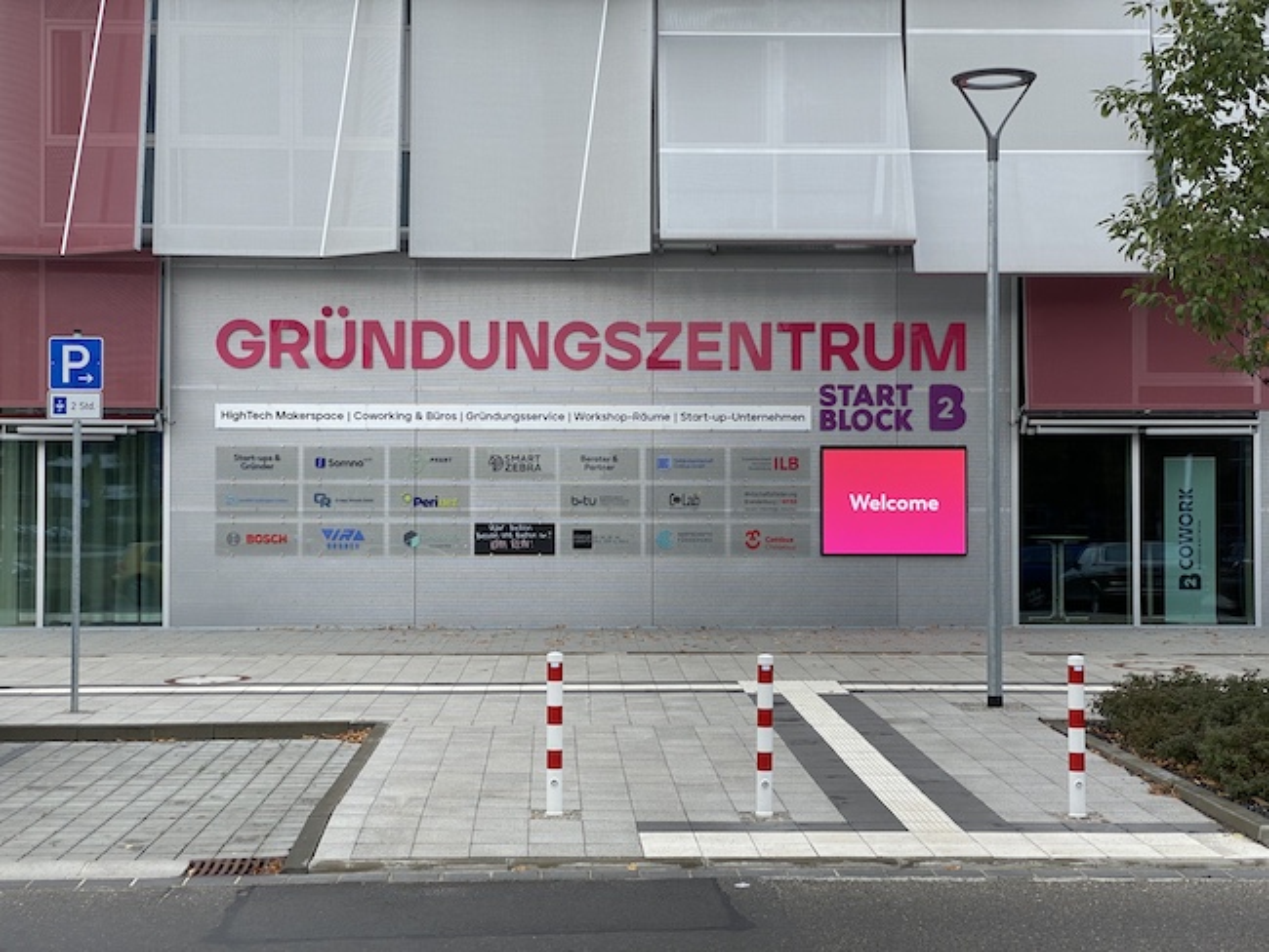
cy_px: 476
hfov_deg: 36.8
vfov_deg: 28.1
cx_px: 634
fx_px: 1907
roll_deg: -1.1
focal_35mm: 52
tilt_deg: +3.1
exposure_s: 1/436
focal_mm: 6
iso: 20
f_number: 2
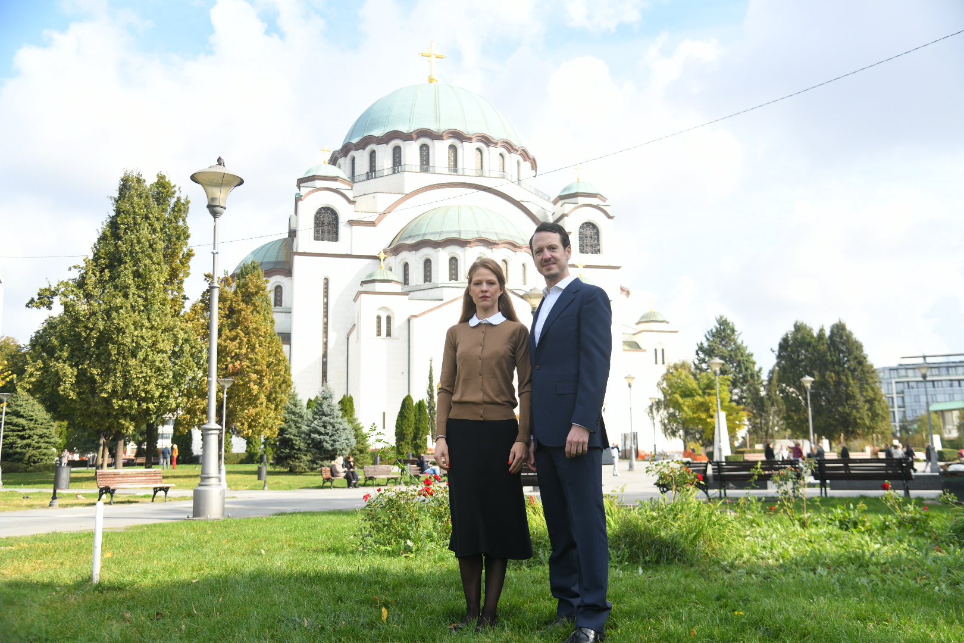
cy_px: 322
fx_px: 910
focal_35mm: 34
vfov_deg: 38.9
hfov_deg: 55.8
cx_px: 482
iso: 200
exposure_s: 1/640
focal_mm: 34
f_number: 4
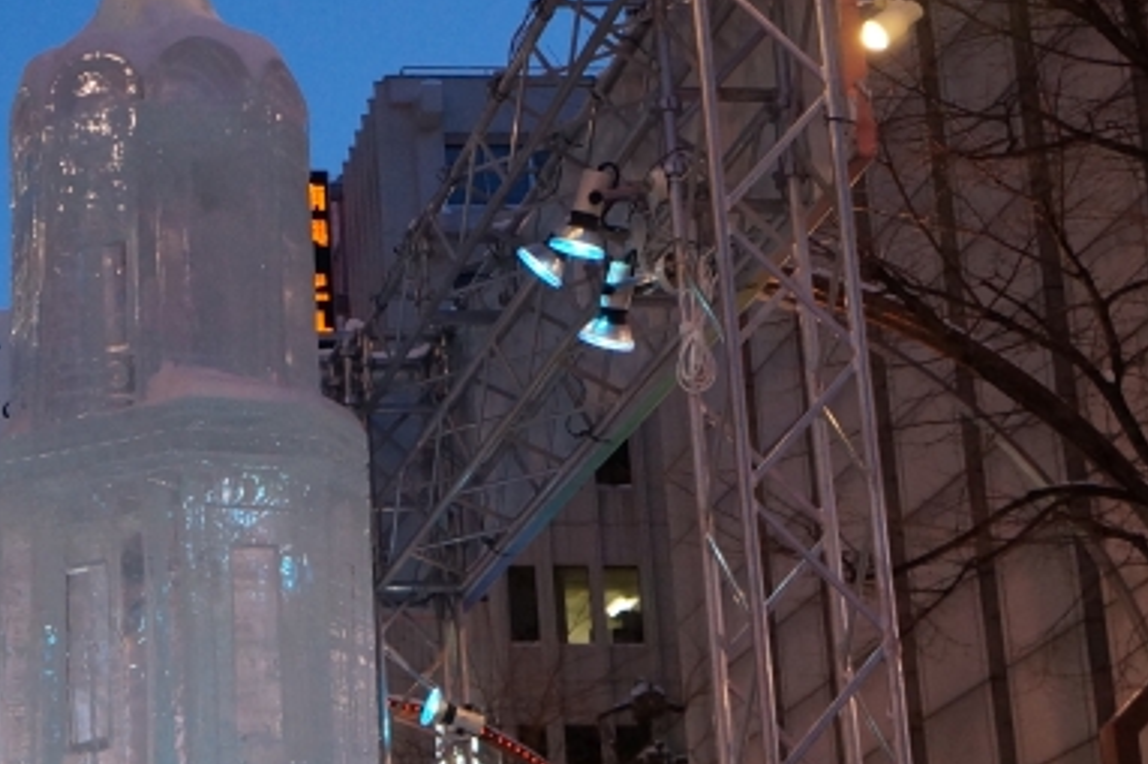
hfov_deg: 21.4
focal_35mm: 90
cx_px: -108
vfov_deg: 15.1
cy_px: 451
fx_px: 2877
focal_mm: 23
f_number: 4
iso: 1600
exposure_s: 1/160
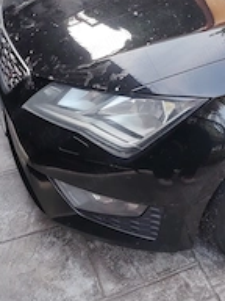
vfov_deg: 37.1
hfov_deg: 28.6
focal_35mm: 50
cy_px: 67
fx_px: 433
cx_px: 175
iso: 338
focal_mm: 5.25
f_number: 1.75
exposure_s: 1/100
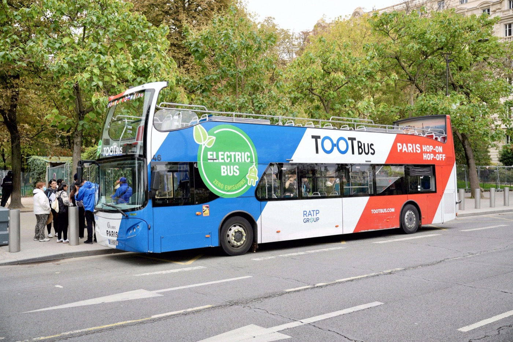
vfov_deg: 36.9
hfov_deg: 53.1
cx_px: 256
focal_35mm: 36
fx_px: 513
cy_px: 171
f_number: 4
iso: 100
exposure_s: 1/125
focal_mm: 36
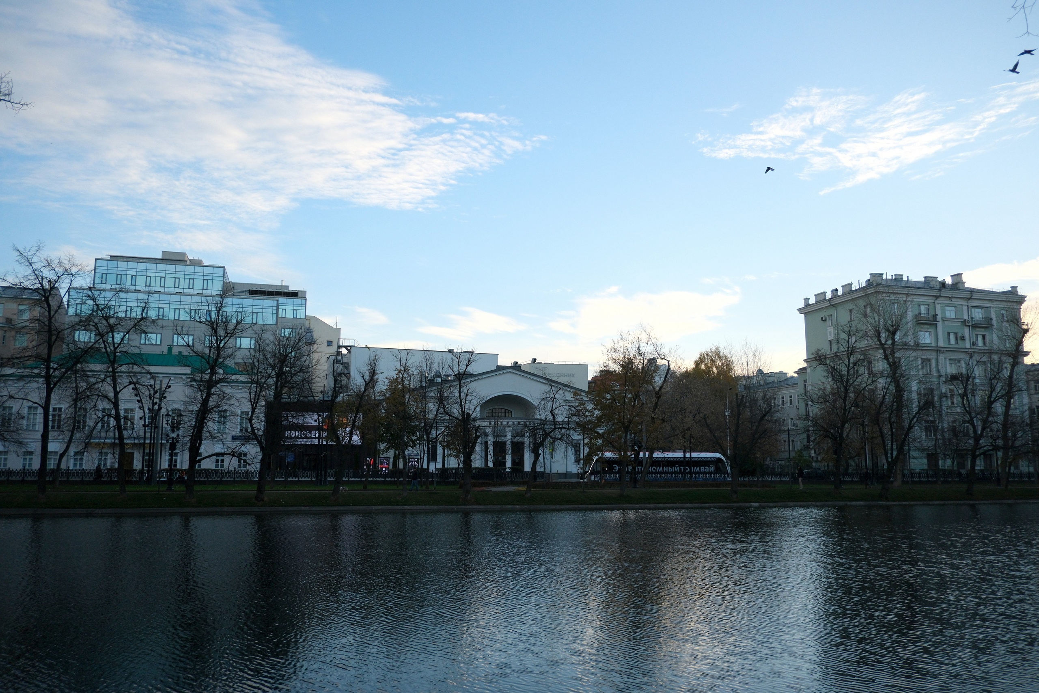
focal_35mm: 27
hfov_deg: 67.4
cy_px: 346
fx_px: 779
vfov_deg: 47.9
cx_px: 520
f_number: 3.6
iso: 640
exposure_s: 1/1800
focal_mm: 18
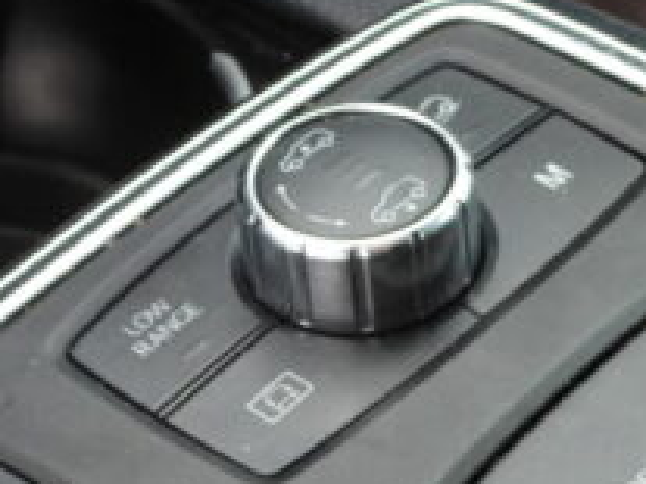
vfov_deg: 9.1
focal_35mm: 162
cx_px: 487
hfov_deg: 12.2
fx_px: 3021
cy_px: 337
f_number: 3.2
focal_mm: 8.5
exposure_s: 1/80
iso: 100
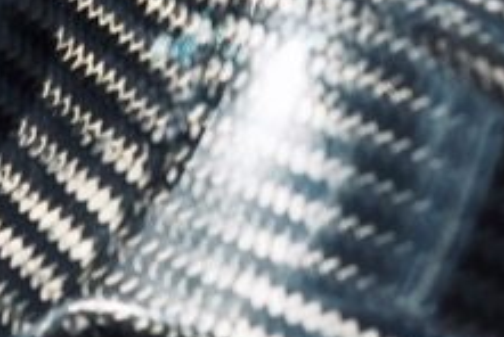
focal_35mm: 475
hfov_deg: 4.3
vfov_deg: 2.9
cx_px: 702
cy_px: -311
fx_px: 6659
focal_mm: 70
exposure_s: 1/320
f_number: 4
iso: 800
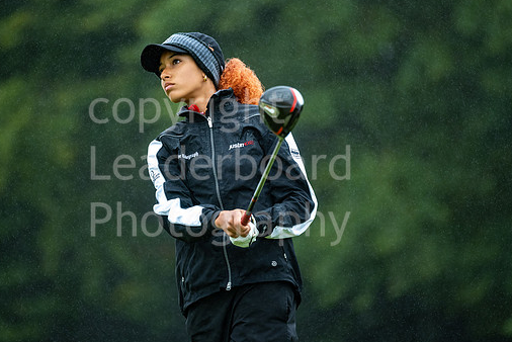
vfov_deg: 4.0
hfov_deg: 6.0
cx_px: 222
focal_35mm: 344
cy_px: 173
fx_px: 4895
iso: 500
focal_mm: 300
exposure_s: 1/1250
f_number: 4
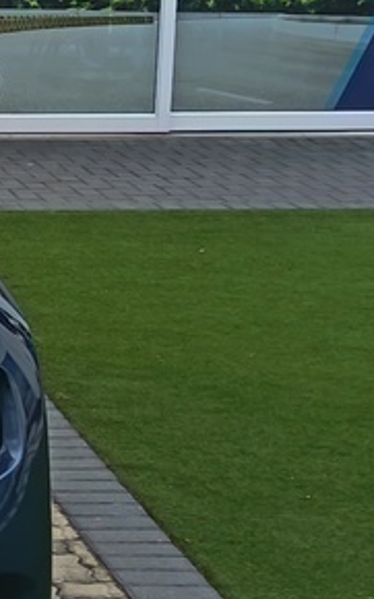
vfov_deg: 15.9
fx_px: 2139
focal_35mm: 131
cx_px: -453
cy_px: 254
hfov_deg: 9.2
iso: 100
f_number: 1.75
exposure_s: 1/327
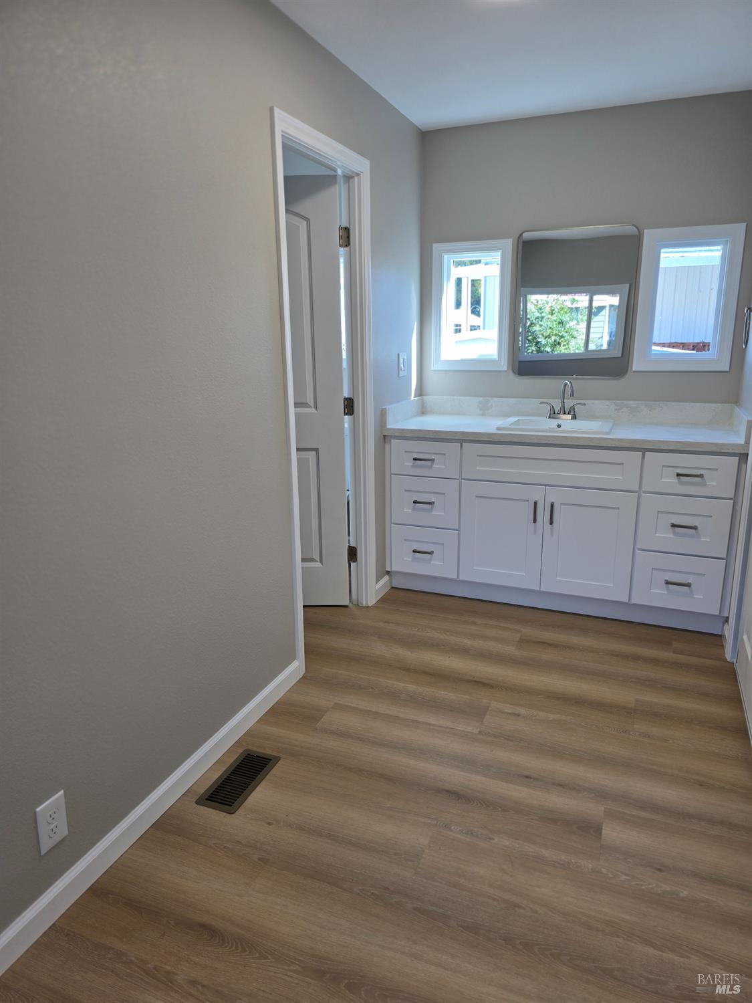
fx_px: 666
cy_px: 502
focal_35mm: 23
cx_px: 376
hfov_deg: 58.9
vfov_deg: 73.9
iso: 32
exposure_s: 1/120
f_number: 1.7
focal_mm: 6.3
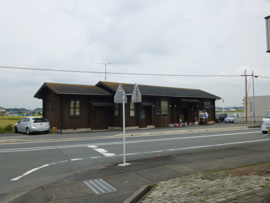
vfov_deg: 45.4
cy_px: 102
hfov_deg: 58.4
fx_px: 242
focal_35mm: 31
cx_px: 135
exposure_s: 1/1000
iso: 100
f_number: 3.4
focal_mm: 5.6
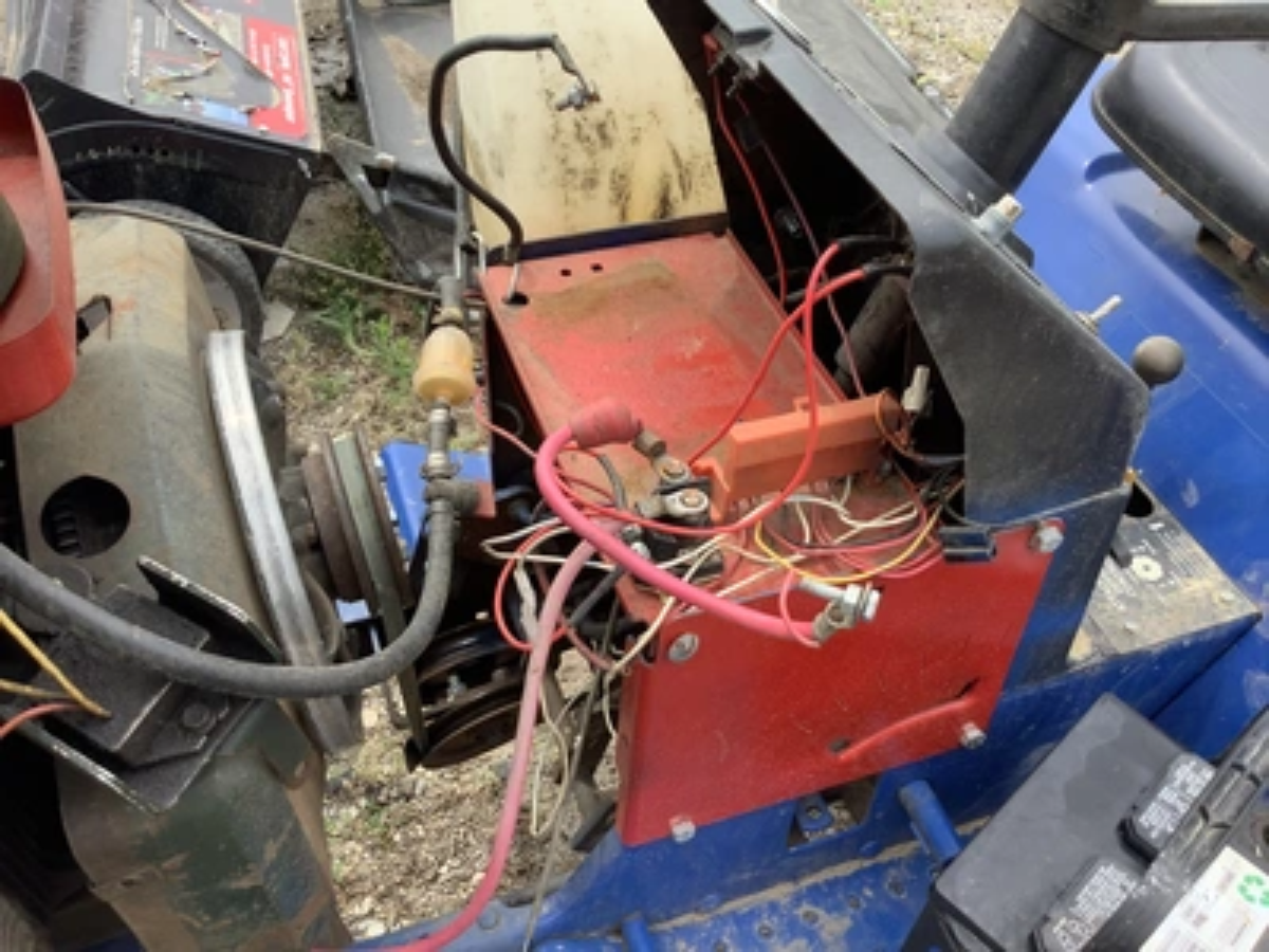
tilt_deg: -45.3
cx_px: 634
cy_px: 476
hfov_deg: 58.4
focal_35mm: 31
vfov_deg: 45.4
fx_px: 1136
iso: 25
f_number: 2.4
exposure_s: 1/283
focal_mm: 3.3
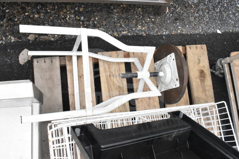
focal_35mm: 30
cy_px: 80
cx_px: 120
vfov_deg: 43.6
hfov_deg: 61.9
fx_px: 199
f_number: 14
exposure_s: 1/800
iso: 6400
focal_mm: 20
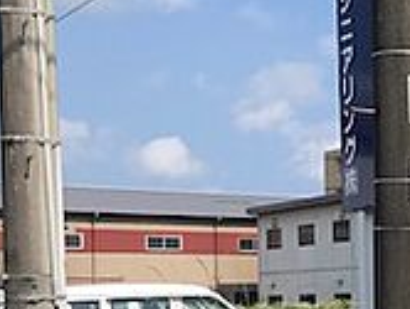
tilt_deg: +0.6
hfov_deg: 16.4
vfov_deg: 14.4
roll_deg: +1.4
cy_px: 331
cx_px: 734
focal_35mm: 101
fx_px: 1198
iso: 20
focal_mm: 3.99
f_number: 1.8
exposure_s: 1/2740
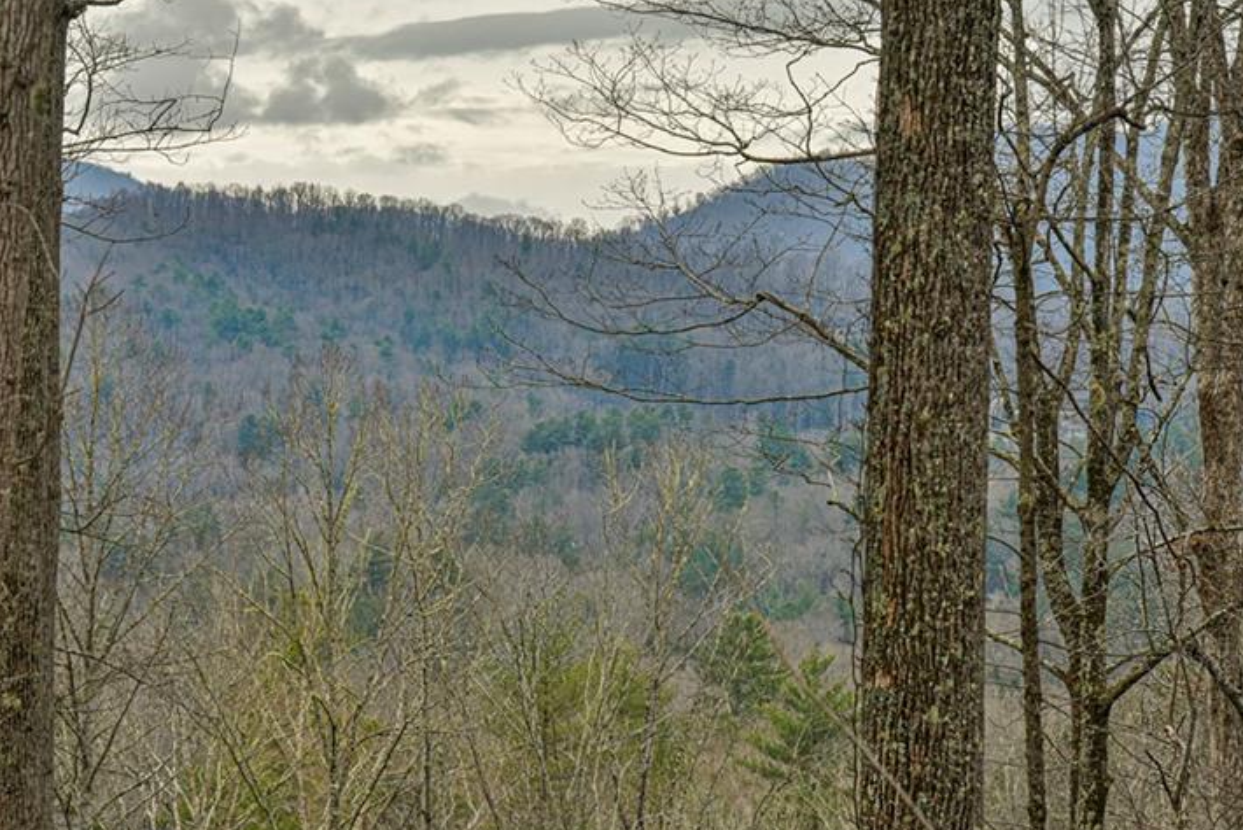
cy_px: 412
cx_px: 490
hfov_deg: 15.0
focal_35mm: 137
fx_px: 4732
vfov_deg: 10.0
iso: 800
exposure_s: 1/500
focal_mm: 95
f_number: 5.6
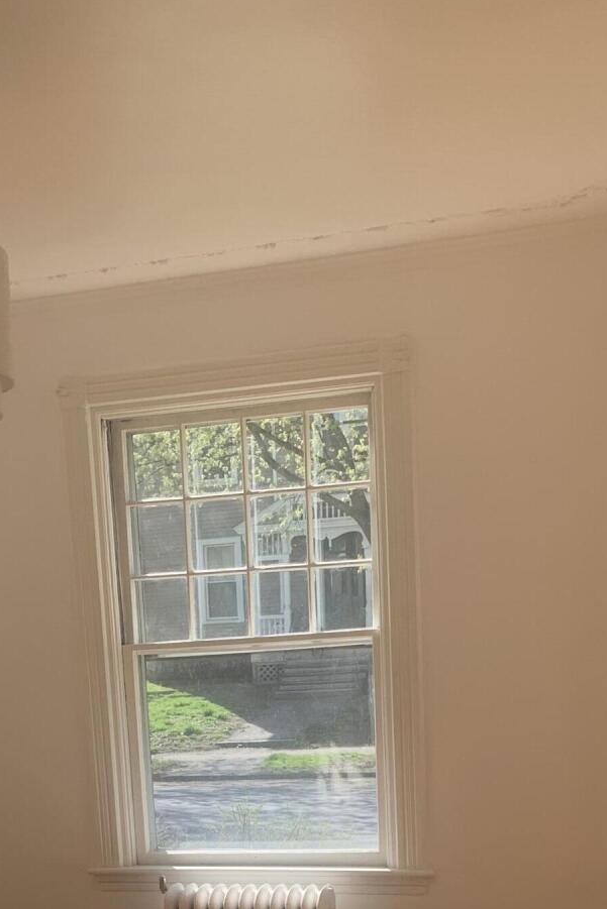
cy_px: 937
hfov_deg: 22.3
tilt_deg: -9.9
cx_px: 107
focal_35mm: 60
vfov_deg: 30.7
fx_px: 1517
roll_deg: +3.3
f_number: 1.8
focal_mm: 4.25
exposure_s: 1/422
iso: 25
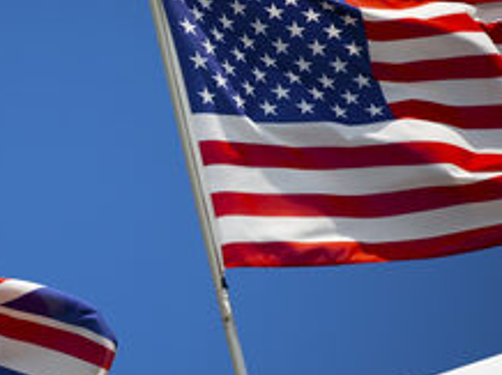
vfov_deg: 2.7
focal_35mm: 545
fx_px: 7896
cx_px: 45
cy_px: 198
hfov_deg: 3.6
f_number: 5.3
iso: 200
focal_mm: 165
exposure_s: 1/1600
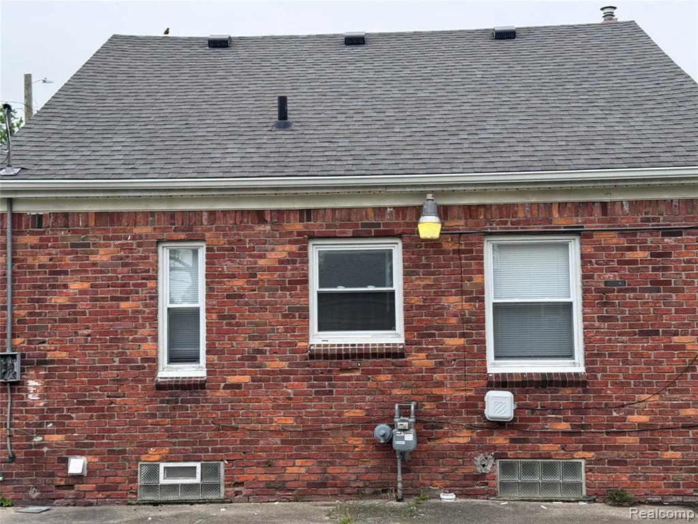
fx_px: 968
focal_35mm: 48
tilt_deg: +3.1
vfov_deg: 30.3
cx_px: 349
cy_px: 262
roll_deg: +0.7
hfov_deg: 39.7
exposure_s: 1/470
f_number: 1.78
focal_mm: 6.76
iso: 64
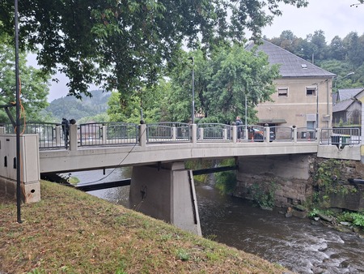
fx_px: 242
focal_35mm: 23
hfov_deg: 73.9
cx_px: 182
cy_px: 137
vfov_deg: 58.9
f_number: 1.8
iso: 50
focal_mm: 5.54
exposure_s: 1/100
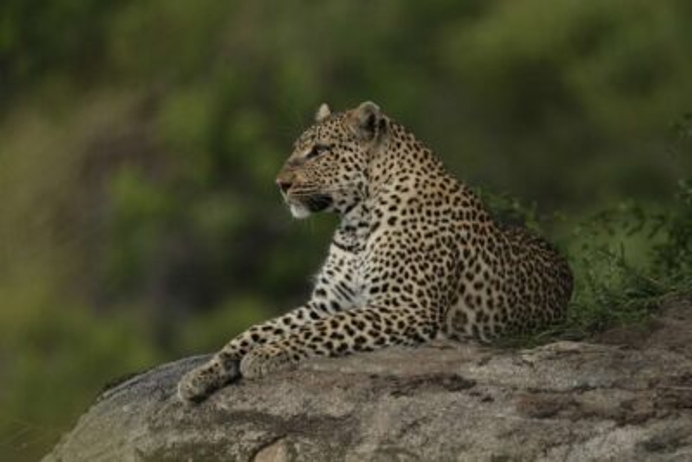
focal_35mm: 576
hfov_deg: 3.6
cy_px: 231
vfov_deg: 2.4
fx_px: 11075
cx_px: 346
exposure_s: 1/1600
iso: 1000
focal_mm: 576
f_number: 6.3
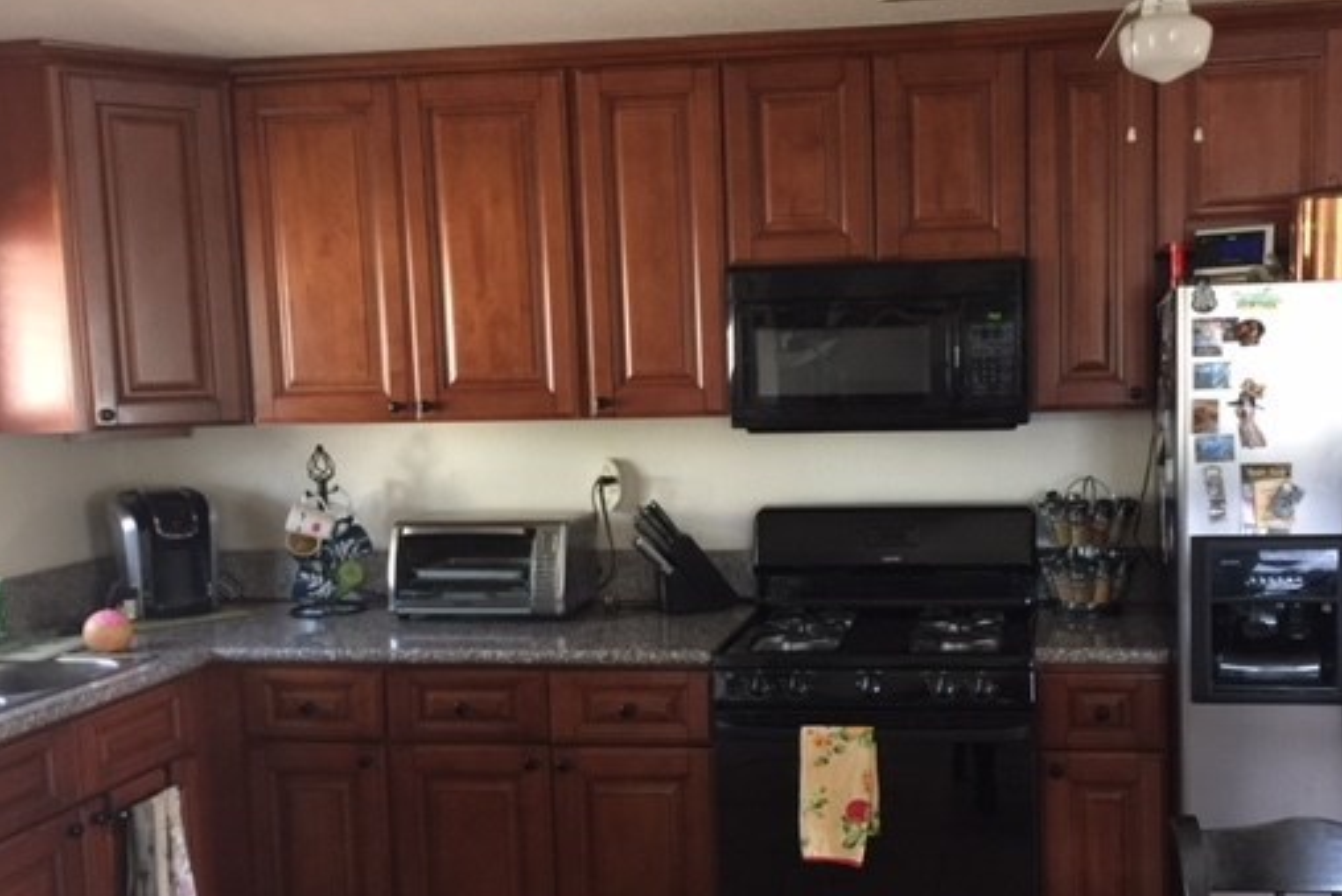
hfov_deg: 50.3
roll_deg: +0.8
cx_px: 814
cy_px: 515
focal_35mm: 38
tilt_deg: -5.6
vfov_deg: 35.0
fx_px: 1417
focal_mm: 4.15
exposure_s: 1/15
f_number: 2.2
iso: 100
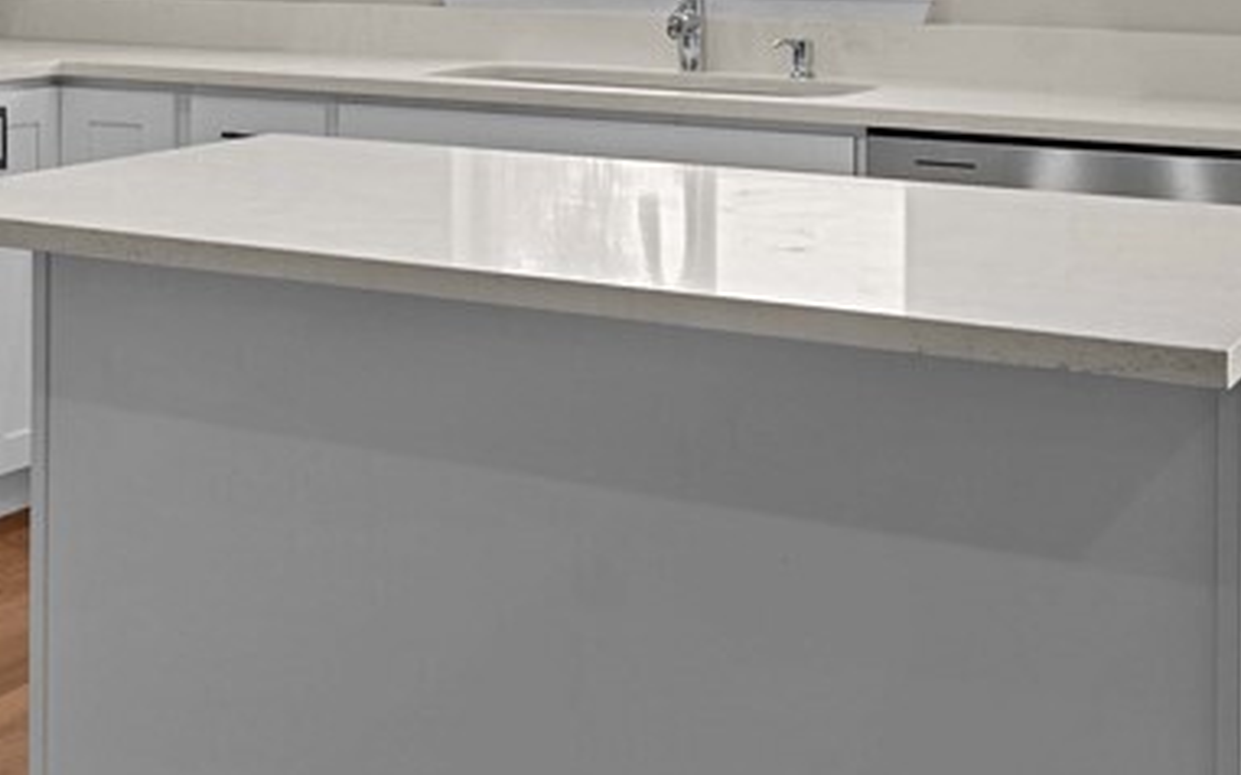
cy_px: -106
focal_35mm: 68
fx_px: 2300
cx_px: -292
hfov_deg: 26.5
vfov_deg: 18.3
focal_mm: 15
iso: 200
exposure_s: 1/6
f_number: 8
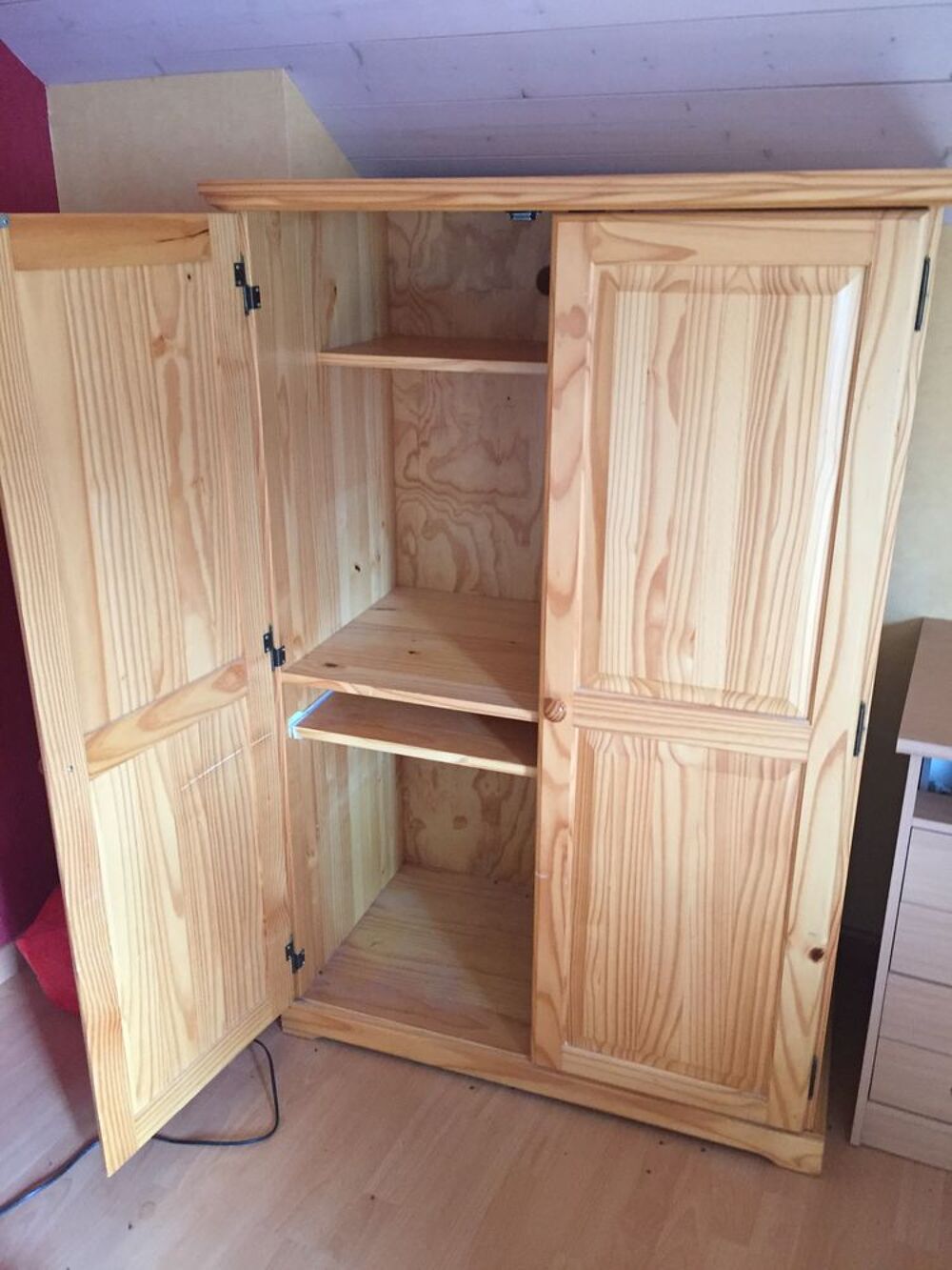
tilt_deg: -19.2
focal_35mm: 29
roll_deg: -0.9
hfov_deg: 48.2
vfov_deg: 61.7
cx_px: 476
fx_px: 1063
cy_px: 635
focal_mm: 4.15
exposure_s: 1/33
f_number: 2.2
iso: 200
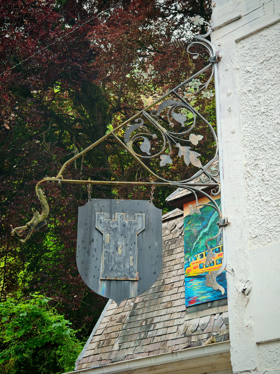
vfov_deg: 28.6
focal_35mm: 68
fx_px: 733
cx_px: 140
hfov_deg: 21.6
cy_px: 187
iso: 500
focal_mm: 15.38
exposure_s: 1/100
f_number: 2.6
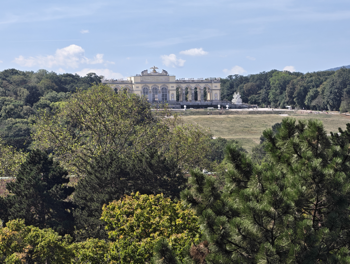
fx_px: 2541
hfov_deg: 7.9
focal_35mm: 251
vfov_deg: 5.9
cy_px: 132
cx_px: 175
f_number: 2.6
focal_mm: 22.48
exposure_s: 1/520
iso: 50
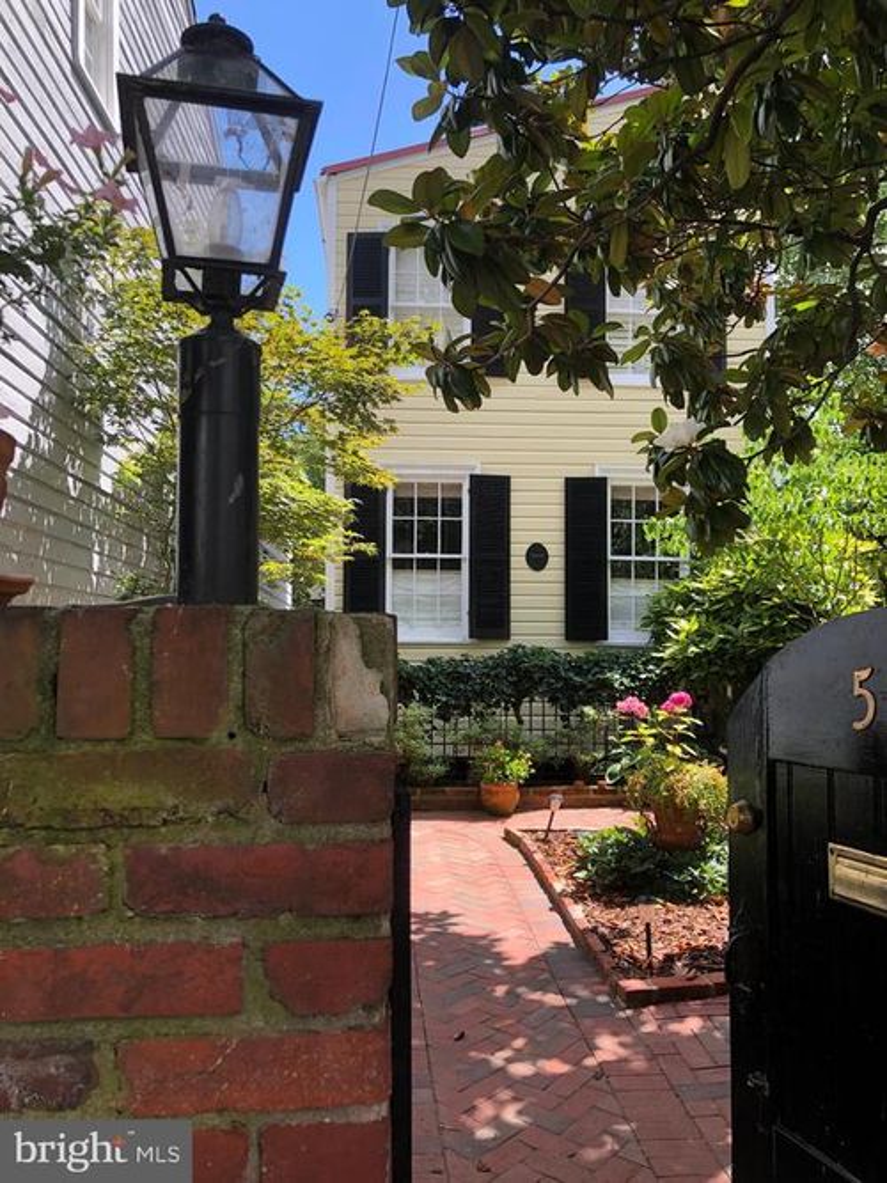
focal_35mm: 28
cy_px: 592
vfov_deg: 63.5
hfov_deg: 49.7
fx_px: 957
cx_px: 444
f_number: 1.8
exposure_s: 1/303
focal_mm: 4
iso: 20
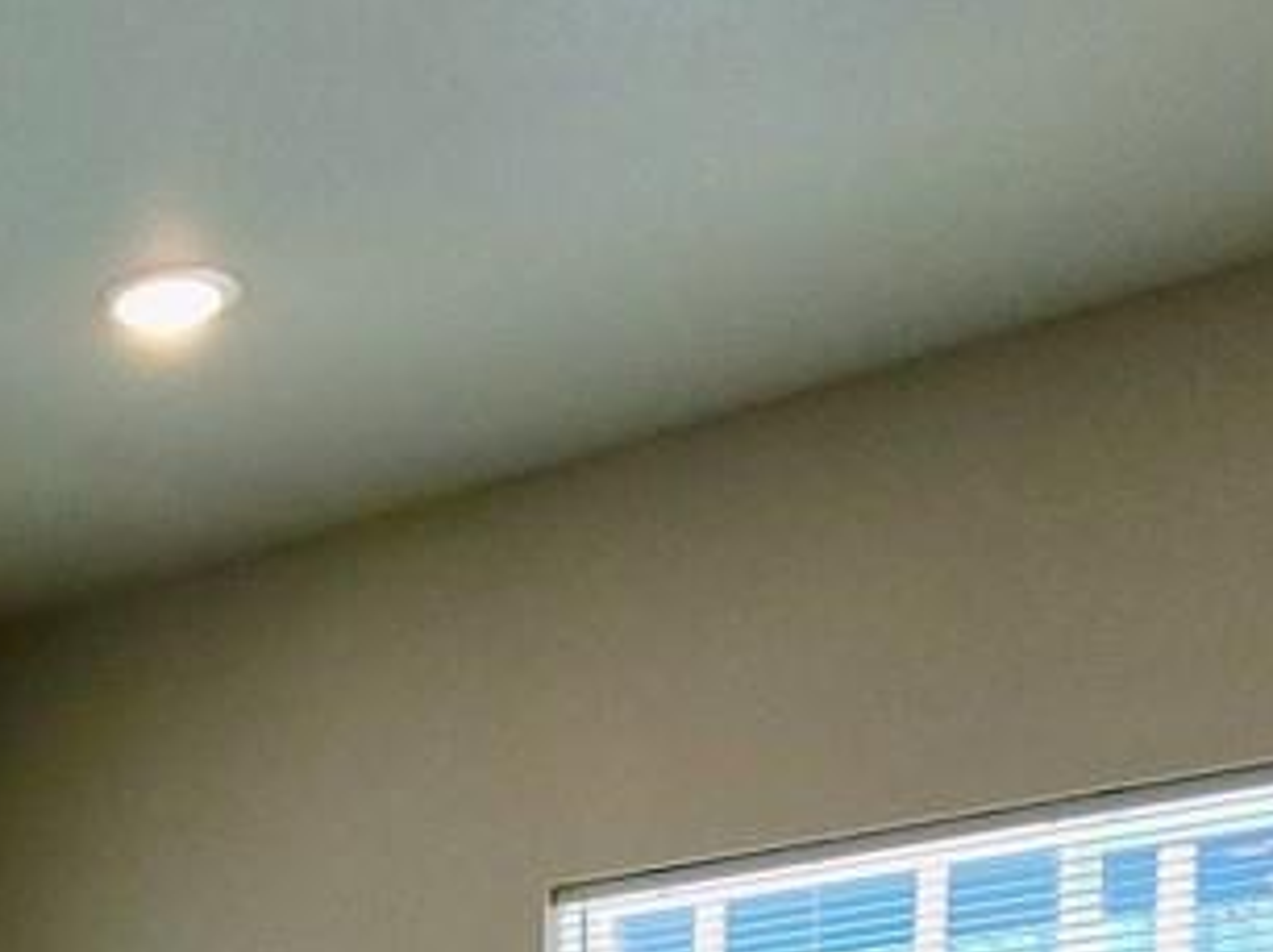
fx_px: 2499
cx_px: -175
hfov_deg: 26.1
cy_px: 1688
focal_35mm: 68
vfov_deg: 17.6
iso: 64
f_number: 2.2
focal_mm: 1.74
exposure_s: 1/120
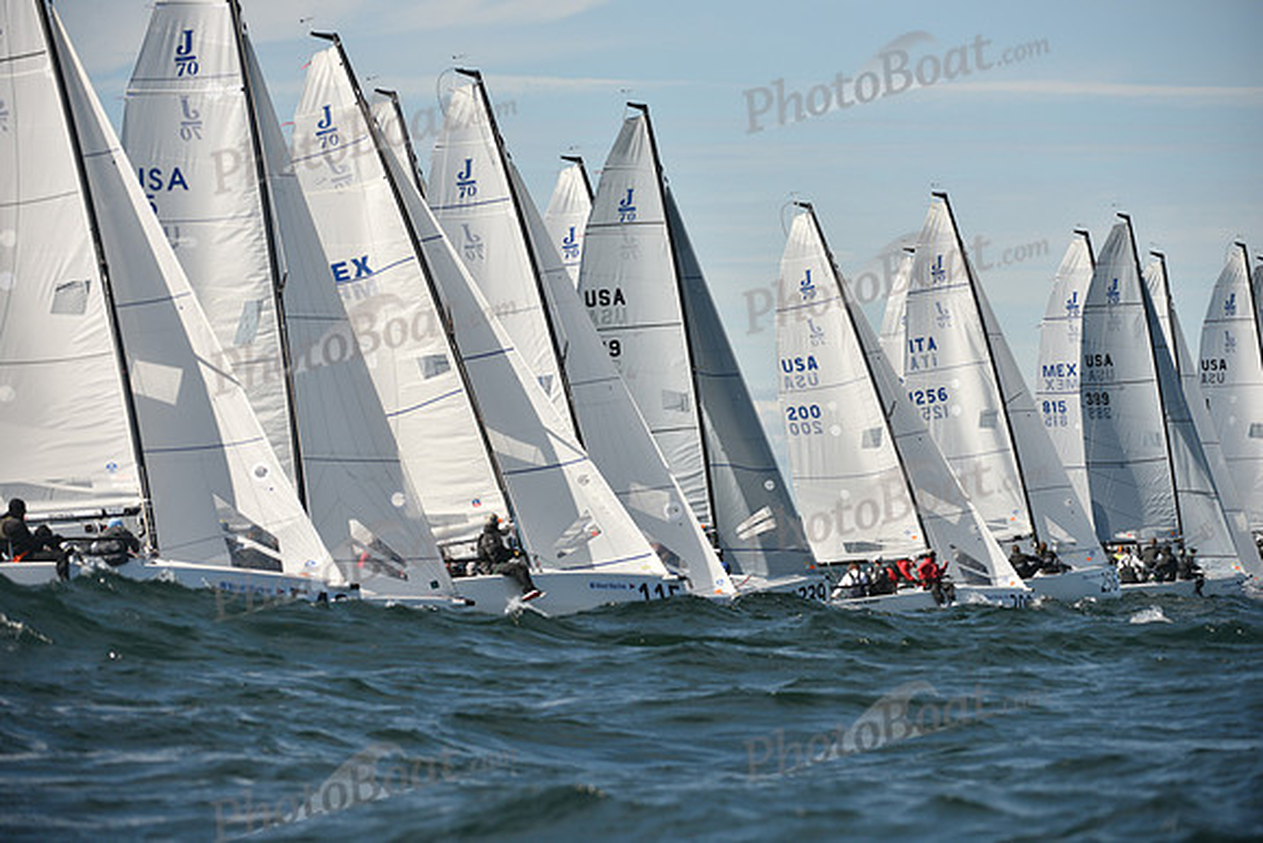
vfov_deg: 6.9
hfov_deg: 10.3
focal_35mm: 200
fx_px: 7018
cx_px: 632
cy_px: 422
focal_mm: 200
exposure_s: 1/2500
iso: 250
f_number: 4.5
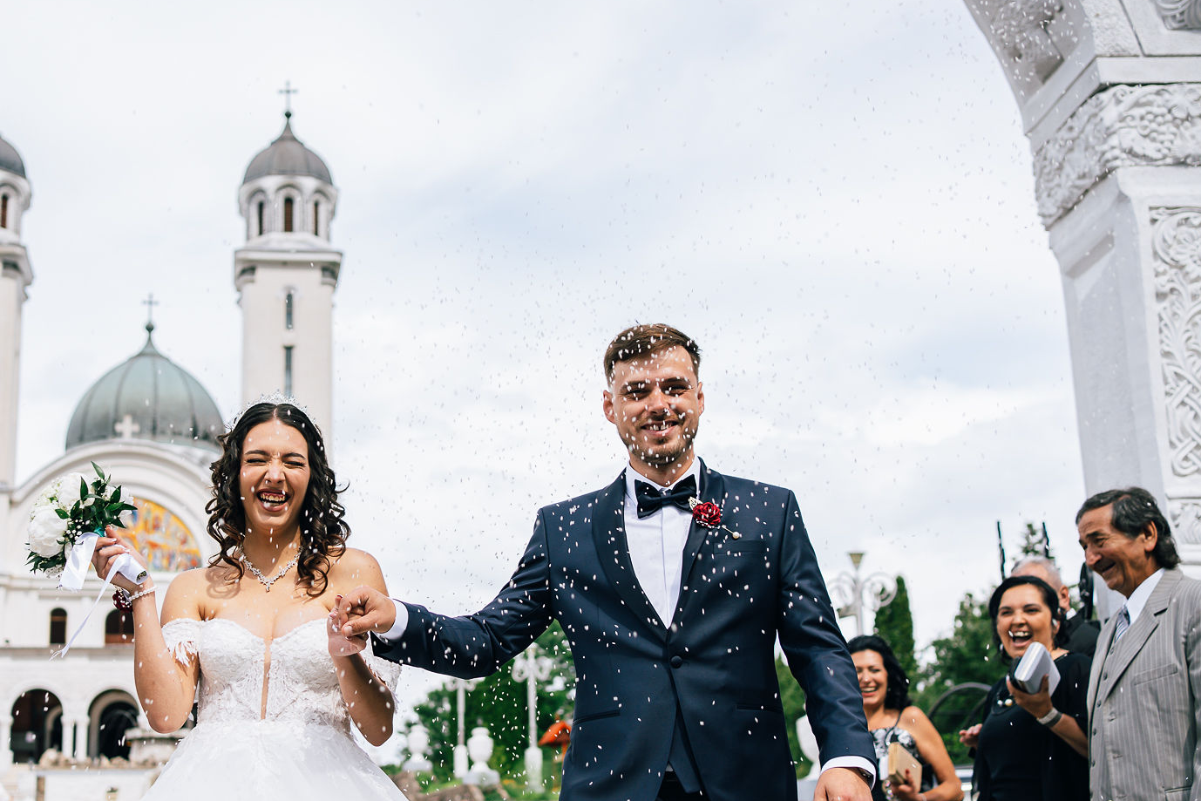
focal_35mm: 52
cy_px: 484
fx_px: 1735
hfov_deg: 37.9
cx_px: 425
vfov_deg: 25.9
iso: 160
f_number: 3.2
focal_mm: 35
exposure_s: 1/1250
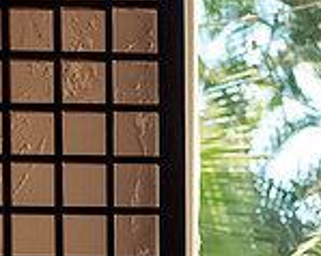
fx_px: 1956
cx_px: 281
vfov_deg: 7.4
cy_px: 377
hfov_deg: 9.3
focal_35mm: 206
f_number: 4
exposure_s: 1/125
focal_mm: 52
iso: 250
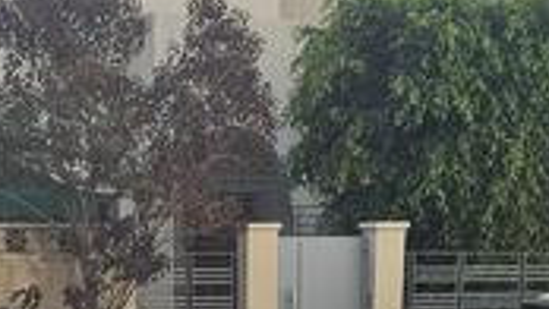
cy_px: 493
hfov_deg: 22.6
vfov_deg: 12.2
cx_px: 221
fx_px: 1369
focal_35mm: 94
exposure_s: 1/300
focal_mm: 6.3
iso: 10
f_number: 1.7
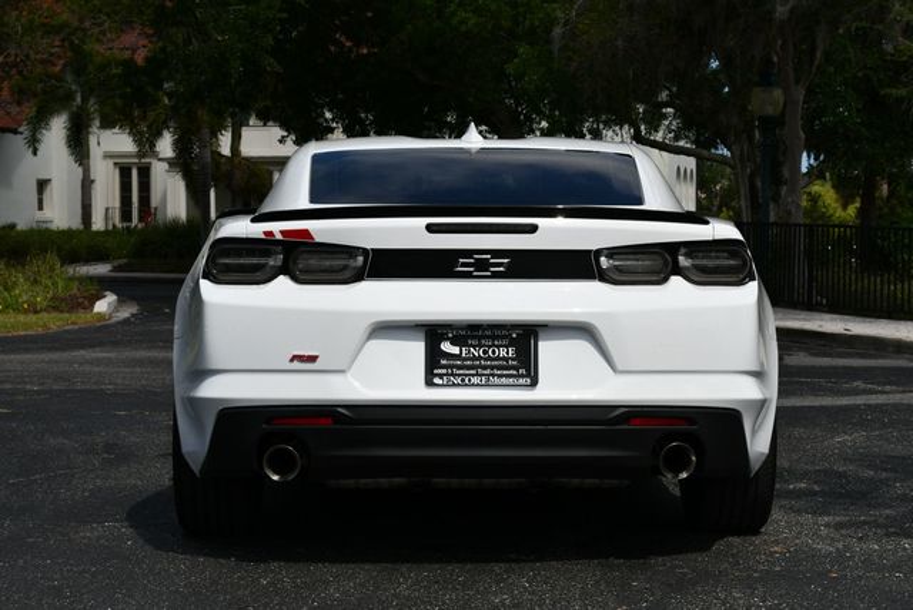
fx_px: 2132
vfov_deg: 16.3
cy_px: 305
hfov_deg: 24.2
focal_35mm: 84
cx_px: 456
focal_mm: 42
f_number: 9
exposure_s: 1/320
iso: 100
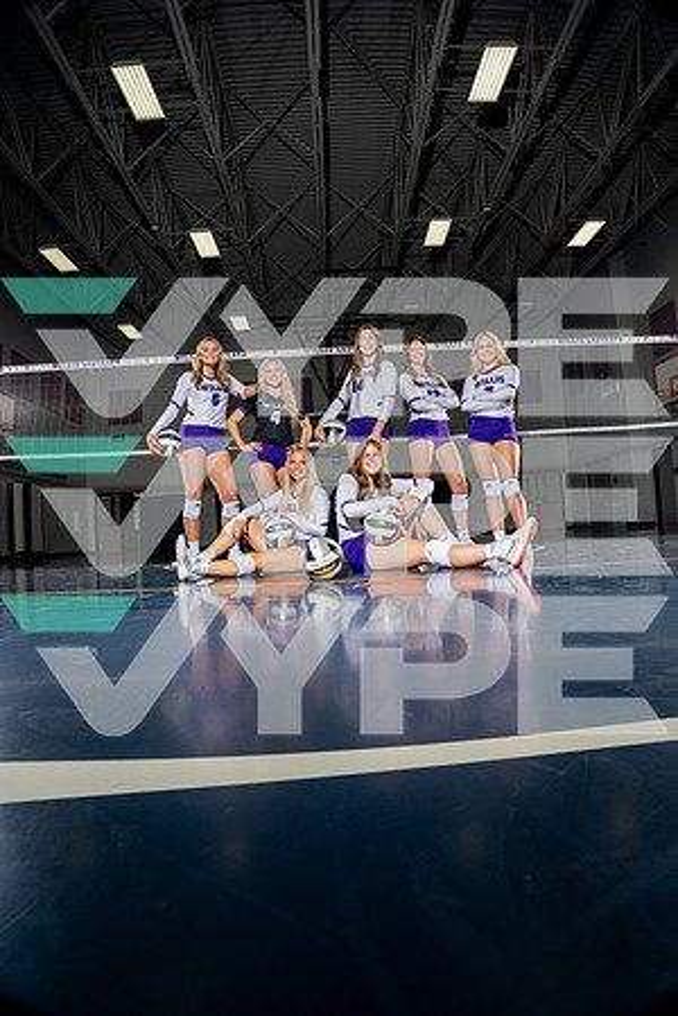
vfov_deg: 84.0
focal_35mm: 20
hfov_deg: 61.9
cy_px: 508
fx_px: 565
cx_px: 339
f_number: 8
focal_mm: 20
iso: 500
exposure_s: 1/250
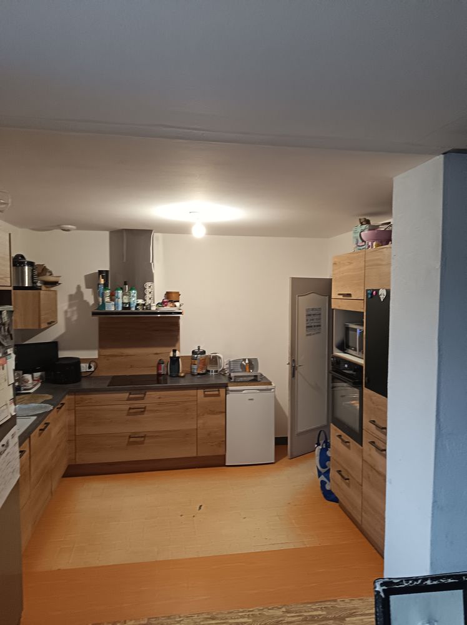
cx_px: 234
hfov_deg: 56.7
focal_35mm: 24
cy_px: 312
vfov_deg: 71.6
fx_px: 432
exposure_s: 1/33.3
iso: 3384
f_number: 1.75
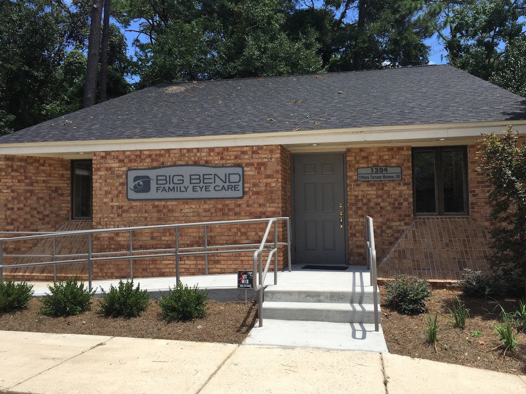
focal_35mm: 30
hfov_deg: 60.0
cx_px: 266
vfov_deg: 46.8
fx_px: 456
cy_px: 197
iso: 32
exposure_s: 1/1980
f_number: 2.2
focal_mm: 4.15
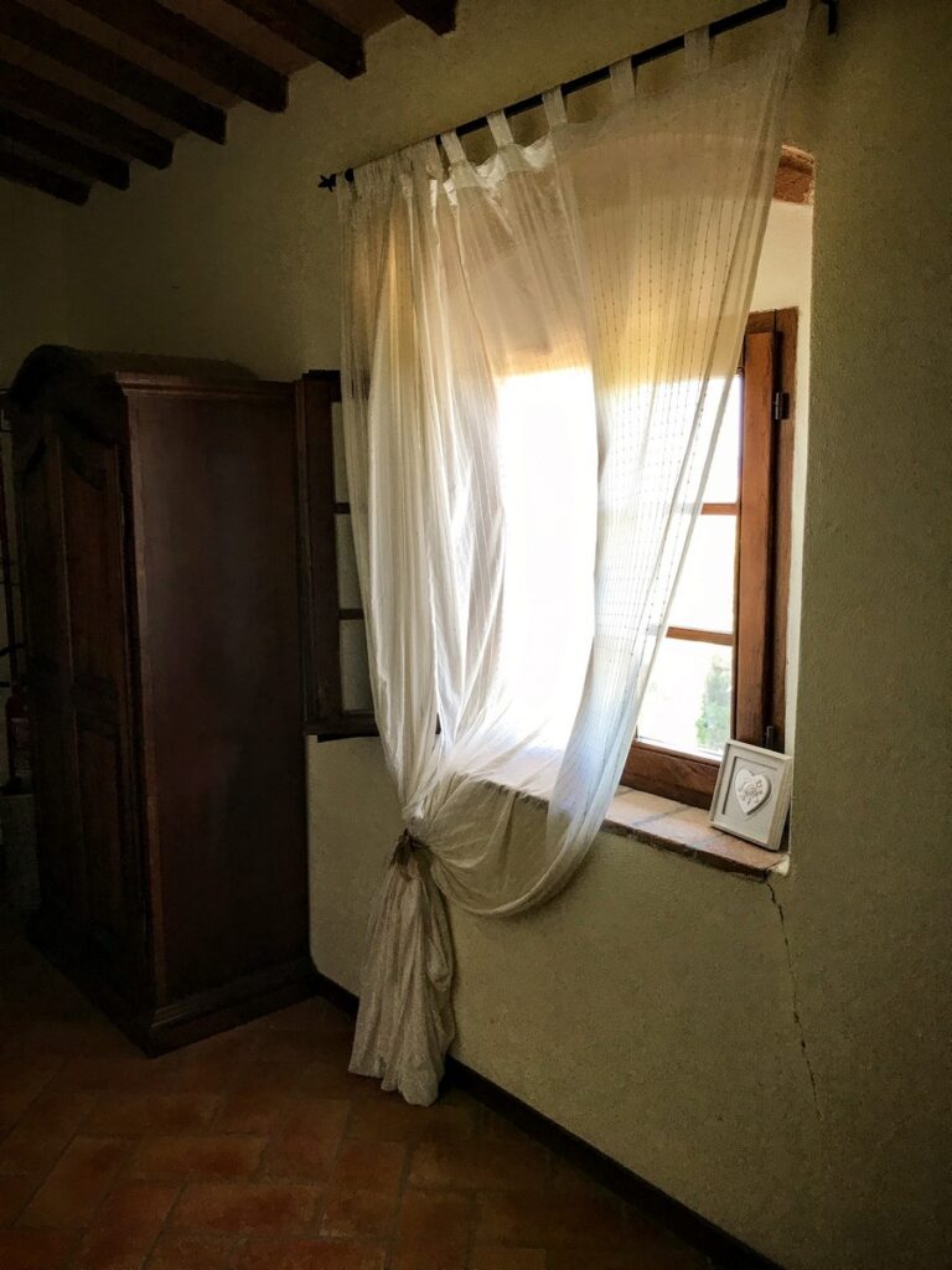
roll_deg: -0.7
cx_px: 476
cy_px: 635
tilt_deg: -5.6
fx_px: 1027
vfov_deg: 63.4
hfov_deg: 49.7
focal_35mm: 28
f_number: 1.8
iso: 25
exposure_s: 1/33
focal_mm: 3.99
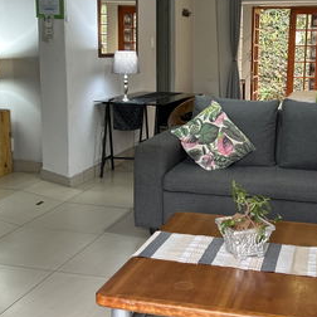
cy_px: 114
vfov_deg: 33.2
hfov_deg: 33.2
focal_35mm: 51
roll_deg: -0.4
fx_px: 528
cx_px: 205
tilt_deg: -7.5
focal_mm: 5.7
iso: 125
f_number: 1.5
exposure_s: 1/50
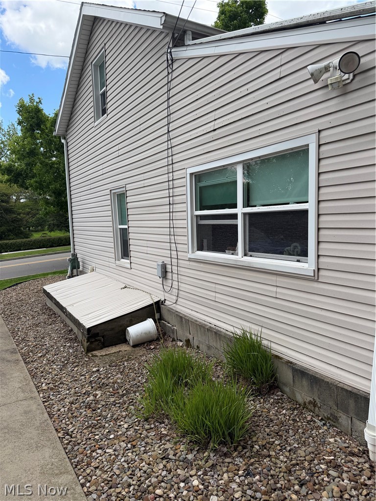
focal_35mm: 24
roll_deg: +0.6
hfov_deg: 56.8
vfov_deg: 71.6
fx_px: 348
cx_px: 188
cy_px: 250
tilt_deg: -5.4
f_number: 1.78
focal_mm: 6.76
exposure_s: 1/2525
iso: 100
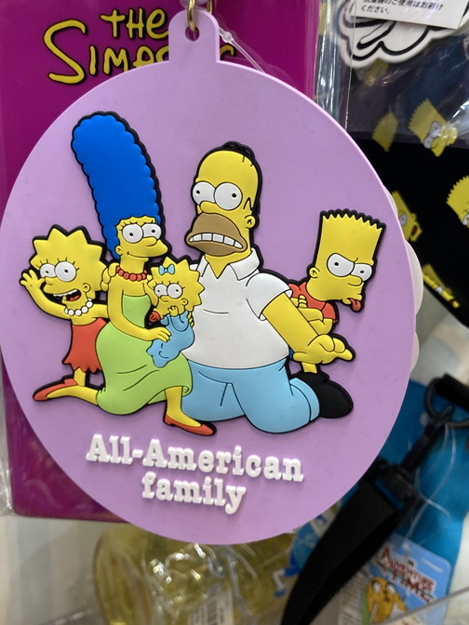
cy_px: 251
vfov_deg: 44.6
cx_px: 224
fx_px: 759
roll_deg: -1.7
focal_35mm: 42
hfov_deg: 34.3
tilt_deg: -15.2
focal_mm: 3.99
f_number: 1.8
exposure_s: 1/50
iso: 50
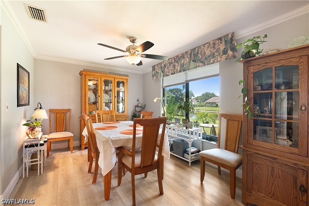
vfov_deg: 77.3
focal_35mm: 15
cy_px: 103
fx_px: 129
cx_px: 154
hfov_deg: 100.4
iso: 6400
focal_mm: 10
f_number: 5
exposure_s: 1/100
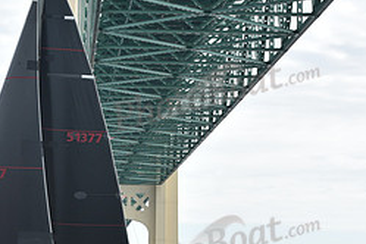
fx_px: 1657
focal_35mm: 163
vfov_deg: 8.4
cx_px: 38
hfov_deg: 12.5
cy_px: 190
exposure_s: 1/800
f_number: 6.3
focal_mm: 70
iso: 250
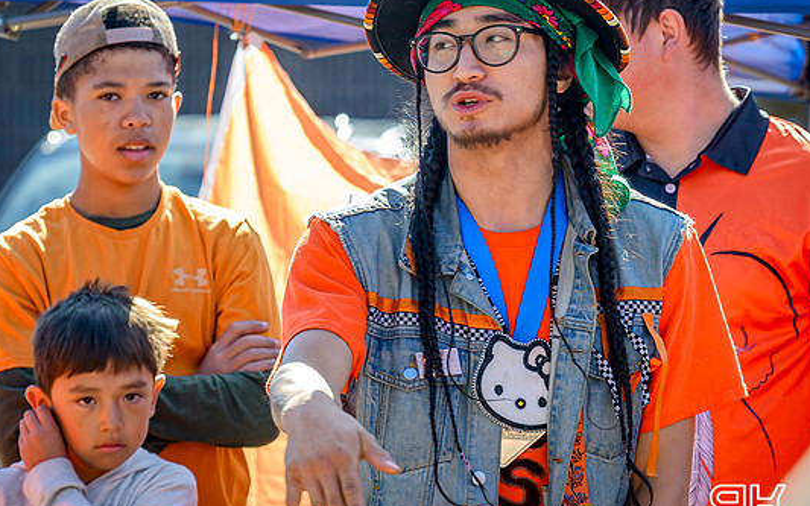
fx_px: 6688
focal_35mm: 303
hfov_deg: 6.9
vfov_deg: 4.3
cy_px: 107
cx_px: 566
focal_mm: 120
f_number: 5
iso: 280
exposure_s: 1/400
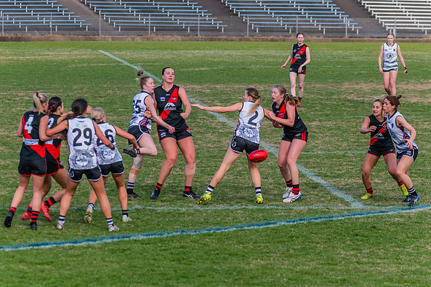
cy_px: 123
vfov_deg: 5.8
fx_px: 2823
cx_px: 216
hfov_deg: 8.7
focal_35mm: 236
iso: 800
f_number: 5.6
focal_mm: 195
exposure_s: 1/1250
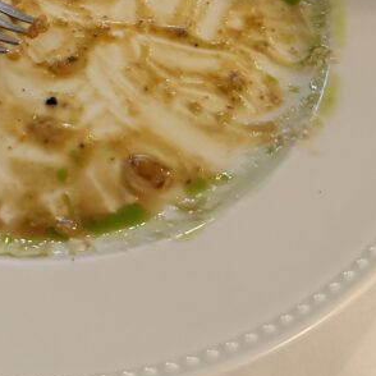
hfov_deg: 22.7
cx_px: 33
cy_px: -77
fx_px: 909
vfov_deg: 21.6
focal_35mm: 74
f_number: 1.78
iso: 800
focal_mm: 6.76
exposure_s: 1/40
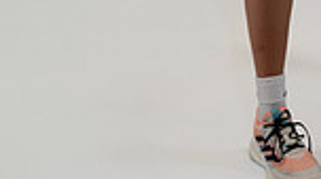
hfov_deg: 14.8
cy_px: -246
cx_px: 298
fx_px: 1218
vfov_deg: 7.8
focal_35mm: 143
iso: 250
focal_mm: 46.1
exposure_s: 1/125
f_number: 4
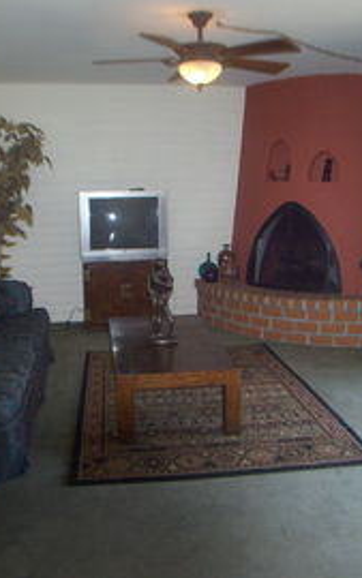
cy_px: 289
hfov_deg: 24.9
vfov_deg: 38.9
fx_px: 820
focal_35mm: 52
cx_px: 161
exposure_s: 1/60
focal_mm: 6
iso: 200
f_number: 2.7
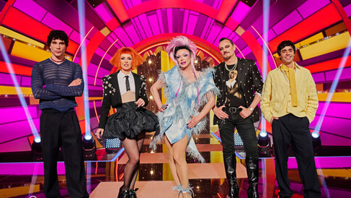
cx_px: 176
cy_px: 105
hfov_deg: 66.1
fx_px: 270
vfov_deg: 40.2
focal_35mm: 29
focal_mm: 27
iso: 2000
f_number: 3.5
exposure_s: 1/320
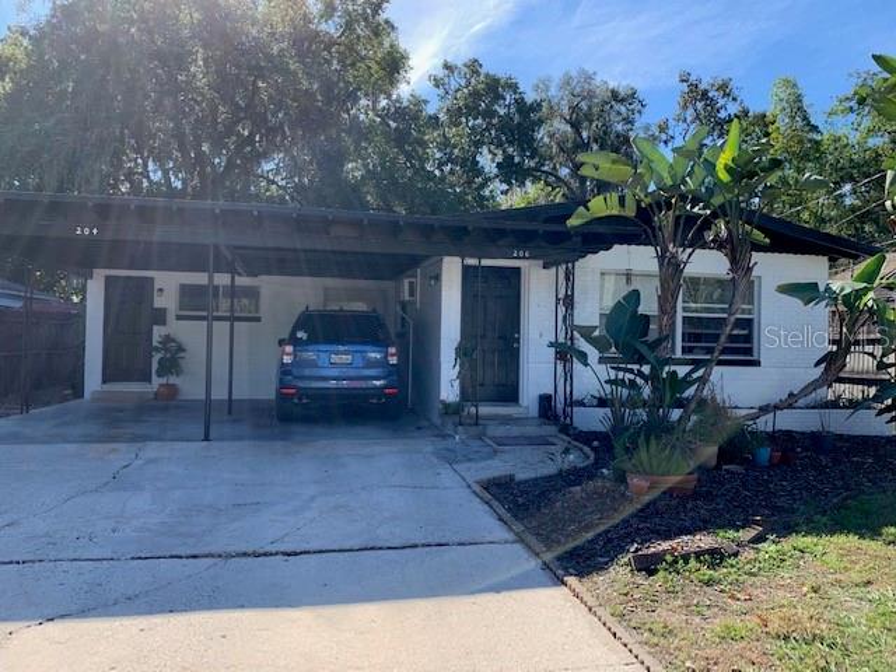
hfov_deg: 67.3
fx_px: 673
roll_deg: -1.2
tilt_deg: +0.8
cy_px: 336
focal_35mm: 26
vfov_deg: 53.1
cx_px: 448
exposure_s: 1/673
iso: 25
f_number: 1.8
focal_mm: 4.25
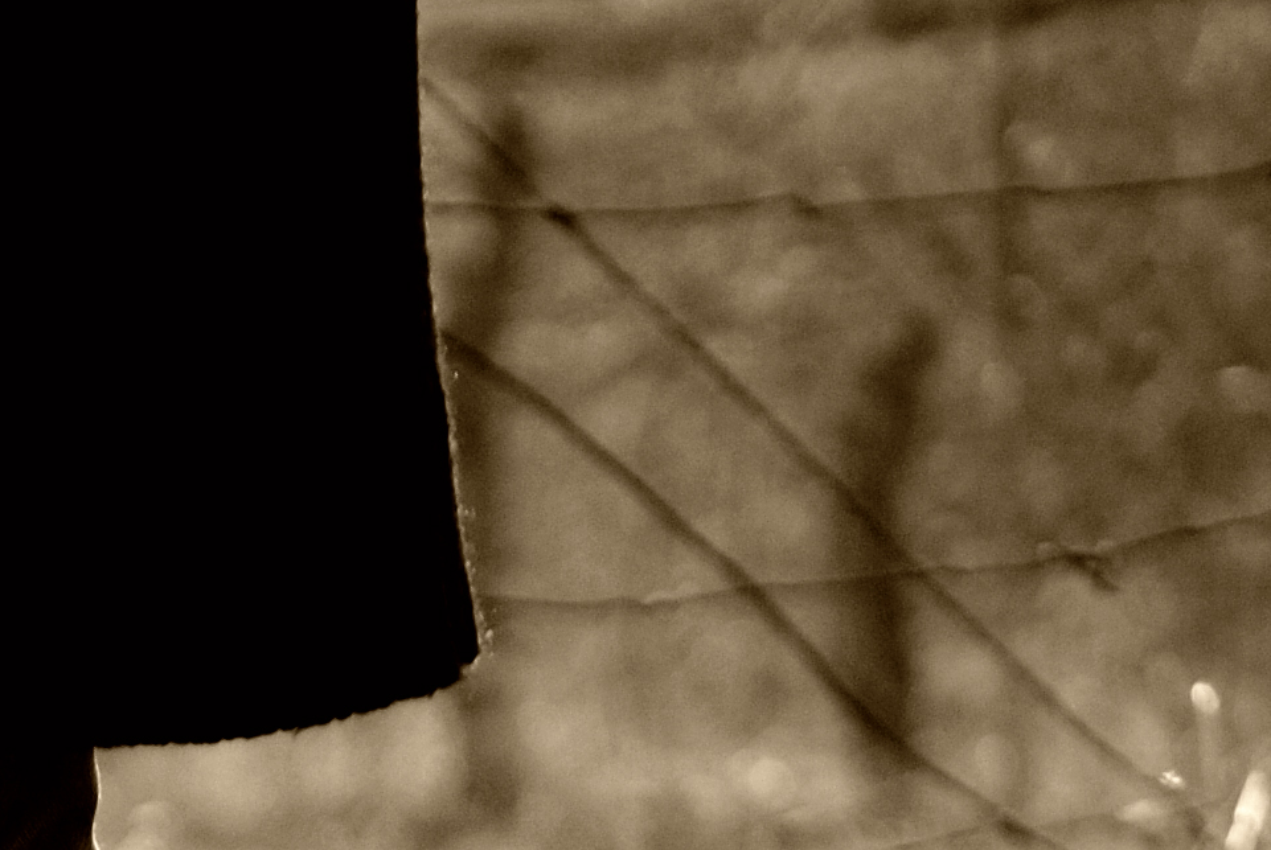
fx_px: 18378
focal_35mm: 520
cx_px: -788
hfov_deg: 3.9
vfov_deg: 2.6
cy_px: 1487
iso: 100
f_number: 4.5
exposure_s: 1/125
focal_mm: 86
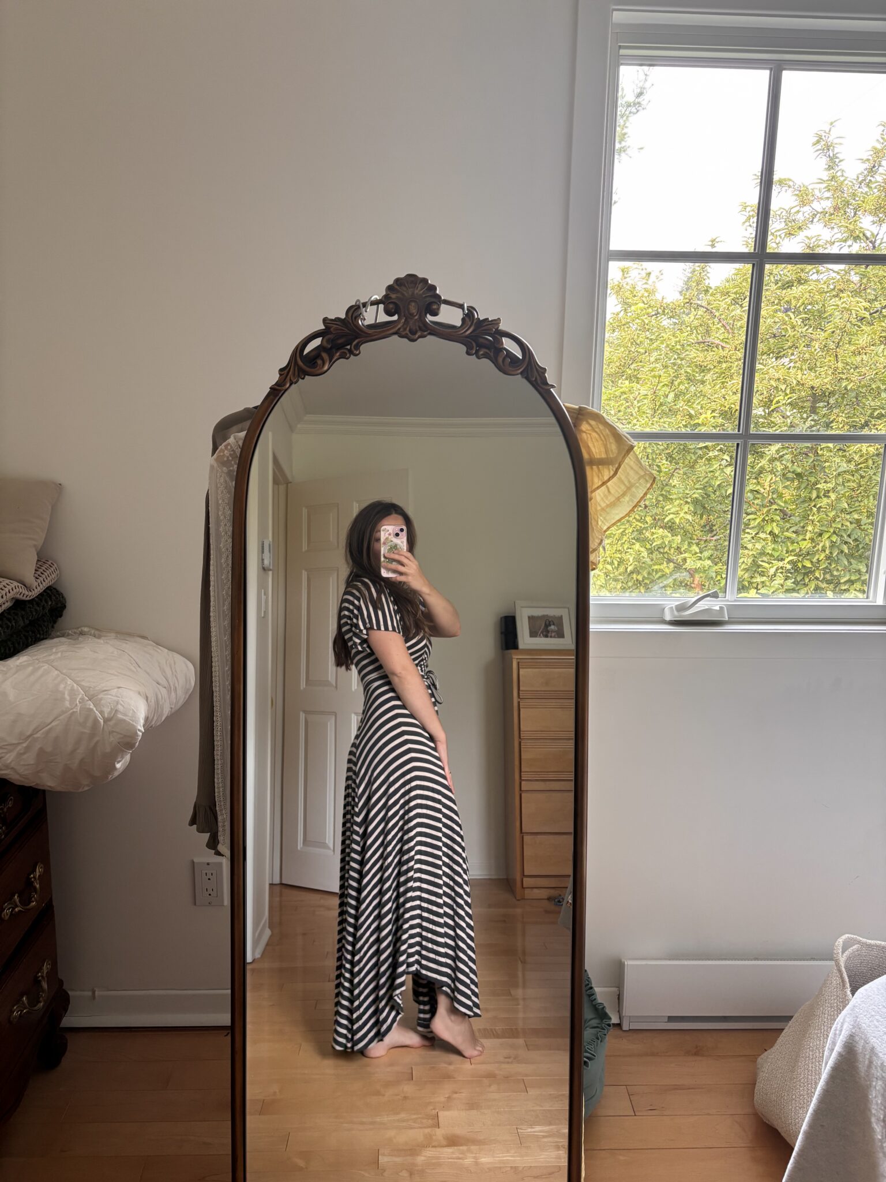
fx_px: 887
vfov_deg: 67.3
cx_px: 443
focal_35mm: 26
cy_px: 591
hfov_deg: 53.1
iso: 125
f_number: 1.6
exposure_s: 1/109
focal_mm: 5.96
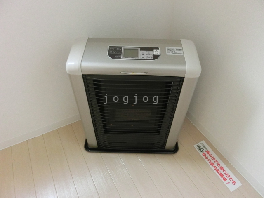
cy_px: 99
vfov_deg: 56.8
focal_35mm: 24
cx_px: 132
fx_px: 183
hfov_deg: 71.6
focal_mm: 4.24
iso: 800
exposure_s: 1/500
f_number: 3
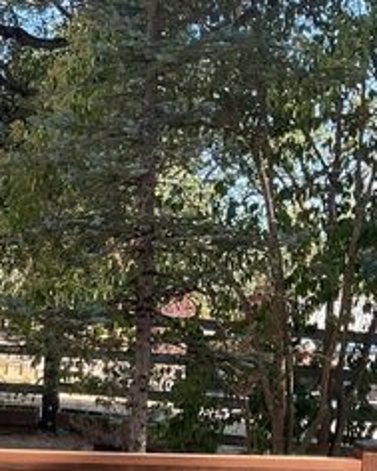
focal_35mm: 80
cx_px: -236
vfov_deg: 23.3
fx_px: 1115
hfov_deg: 16.8
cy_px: 419
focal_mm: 3
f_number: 1.8
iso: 16
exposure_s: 1/120
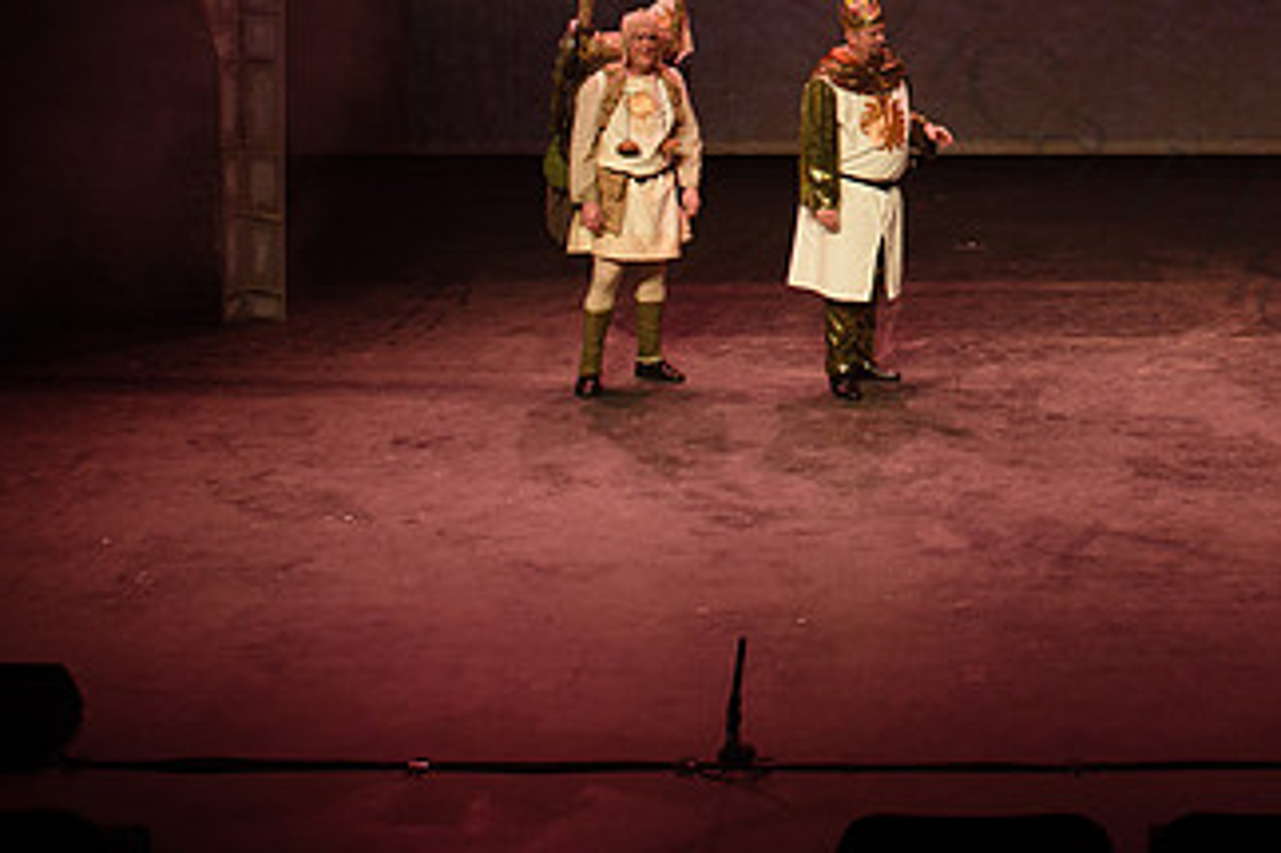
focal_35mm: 59
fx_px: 2098
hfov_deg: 32.5
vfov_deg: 21.9
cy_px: -50
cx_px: 1113
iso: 1000
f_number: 3.5
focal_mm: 24
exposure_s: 1/60
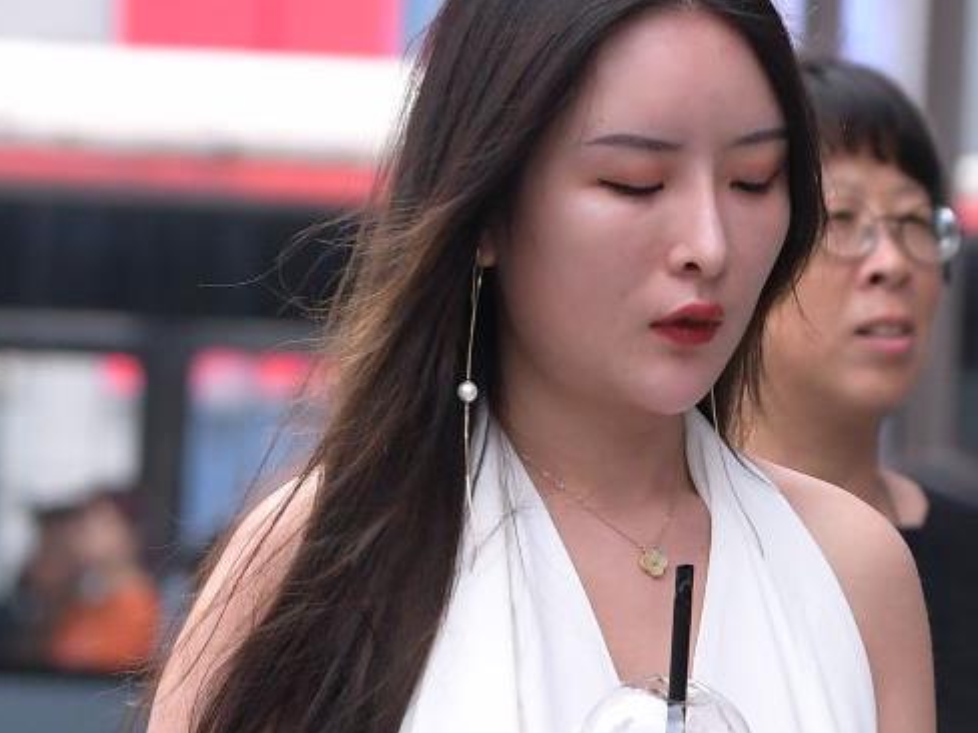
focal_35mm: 462
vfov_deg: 3.2
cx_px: 653
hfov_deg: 4.3
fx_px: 13053
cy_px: 1126
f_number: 4
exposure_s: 1/640
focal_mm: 86
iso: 1100
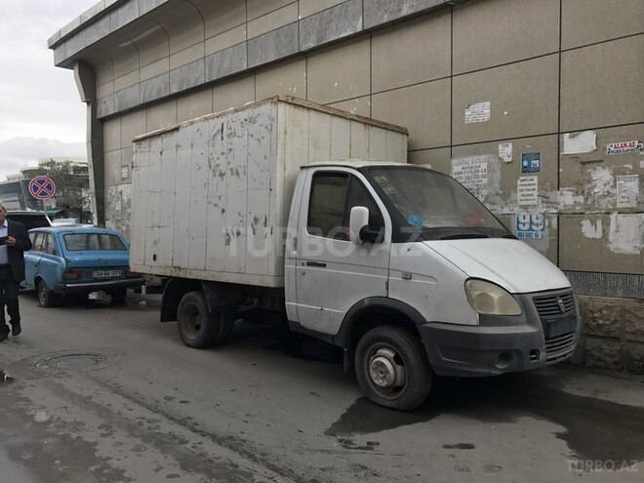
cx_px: 322
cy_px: 242
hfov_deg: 63.4
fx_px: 521
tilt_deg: -1.1
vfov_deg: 49.7
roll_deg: +0.7
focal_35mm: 28
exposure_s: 1/509
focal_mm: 3.99
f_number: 1.8
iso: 20
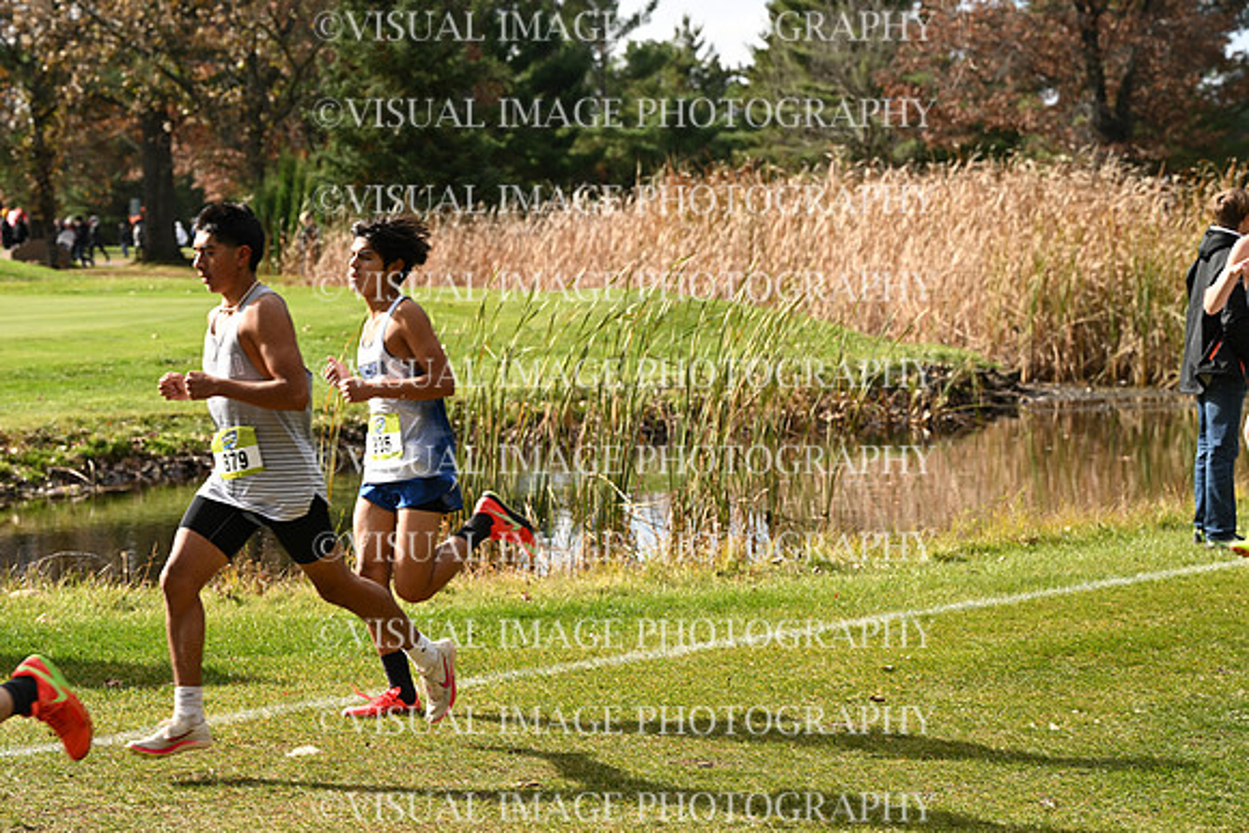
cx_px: 624
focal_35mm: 96
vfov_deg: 14.3
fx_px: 3331
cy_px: 416
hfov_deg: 21.2
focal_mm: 96
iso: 125
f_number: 5.6
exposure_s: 1/400
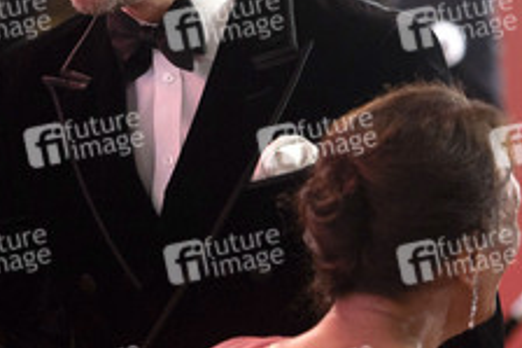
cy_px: 64
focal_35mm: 534
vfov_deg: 2.6
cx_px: 102
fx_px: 7737
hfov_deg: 3.9
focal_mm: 185
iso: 1600
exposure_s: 1/250
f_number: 5.3
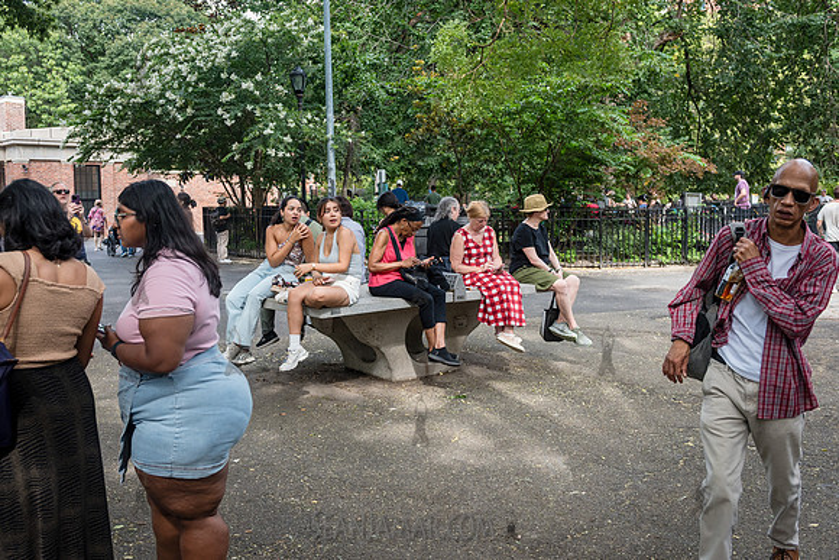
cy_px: 252
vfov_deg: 37.6
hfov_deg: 54.0
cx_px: 391
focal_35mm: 35
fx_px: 822
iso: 800
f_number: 3.5
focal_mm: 31
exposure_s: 1/640
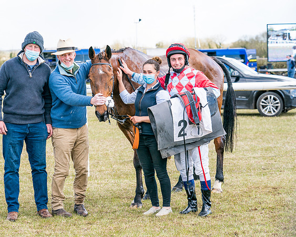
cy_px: 120
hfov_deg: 19.3
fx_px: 867
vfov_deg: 15.5
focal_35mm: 99
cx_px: 108
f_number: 5
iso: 400
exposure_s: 1/1000
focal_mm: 83
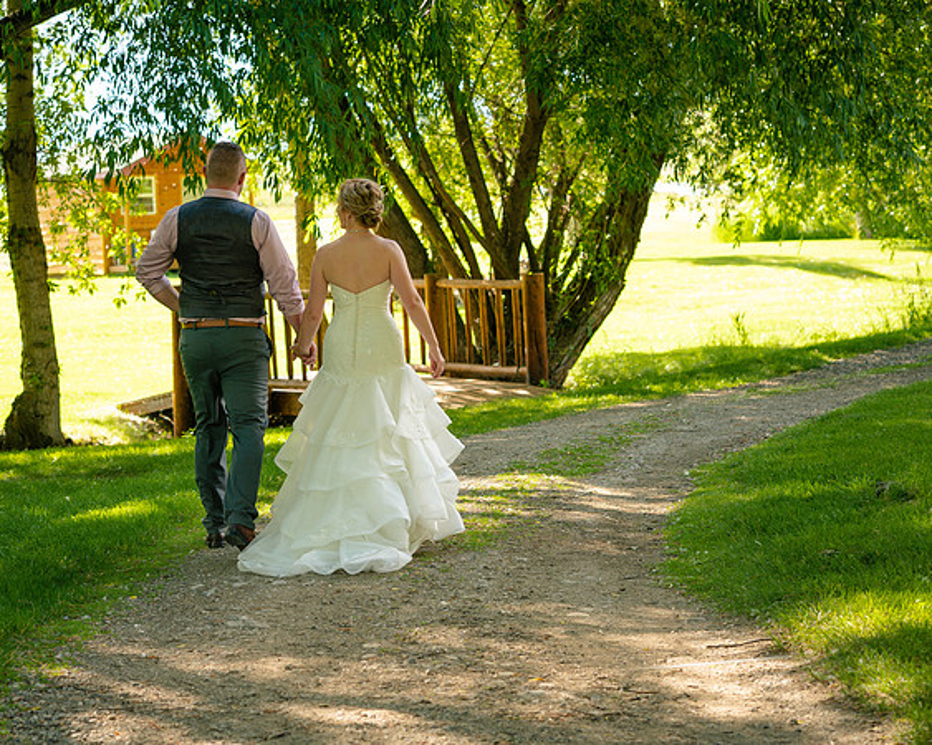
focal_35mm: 96
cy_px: 372
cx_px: 425
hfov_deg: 20.0
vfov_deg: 16.1
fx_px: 2639
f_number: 4.5
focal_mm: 85
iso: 100
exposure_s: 1/125
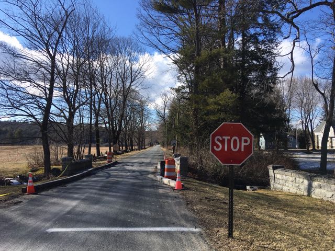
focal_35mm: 29
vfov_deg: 48.2
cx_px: 168
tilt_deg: +2.2
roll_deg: +0.9
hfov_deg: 61.7
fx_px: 281
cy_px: 126
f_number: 2.2
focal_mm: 4.15
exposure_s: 1/1026
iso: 25
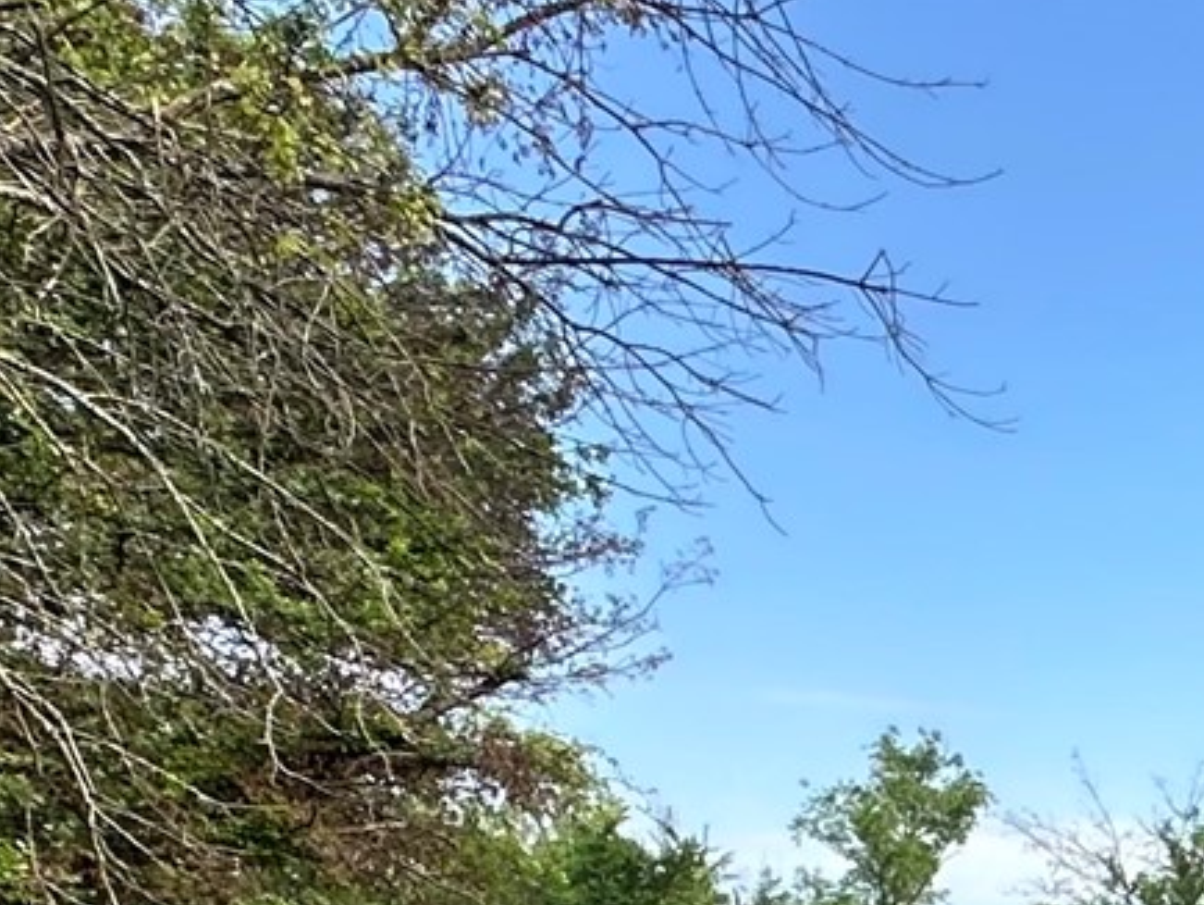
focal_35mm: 66
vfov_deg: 19.2
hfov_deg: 21.3
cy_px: 1402
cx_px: 2083
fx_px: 2297
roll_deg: +1.2
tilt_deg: -5.5
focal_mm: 2.22
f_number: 2.2
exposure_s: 1/602
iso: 40
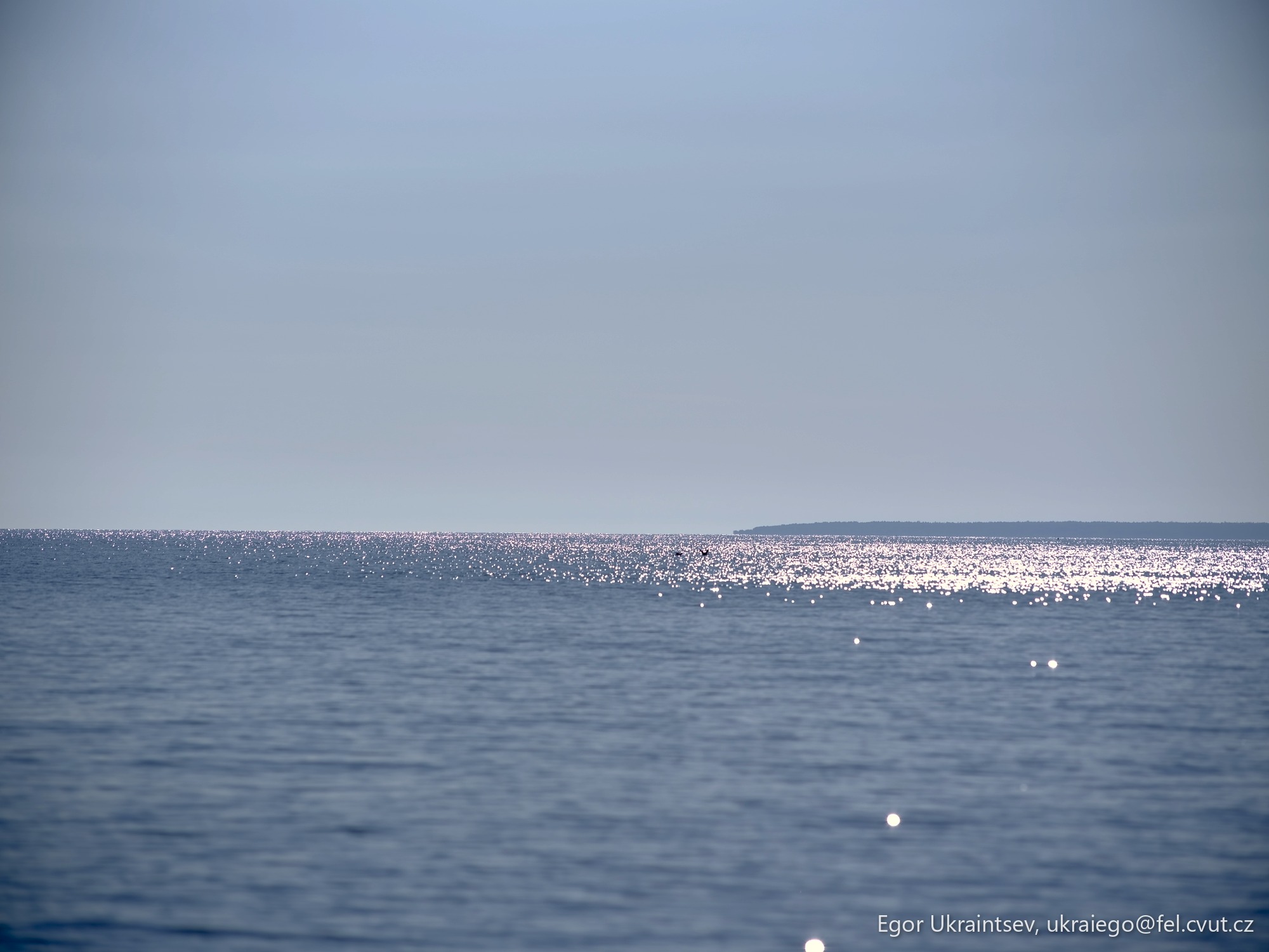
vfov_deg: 9.4
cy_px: 476
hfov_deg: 12.5
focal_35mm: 158
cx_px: 634
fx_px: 5792
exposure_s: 1/4000
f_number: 4
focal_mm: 200
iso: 100
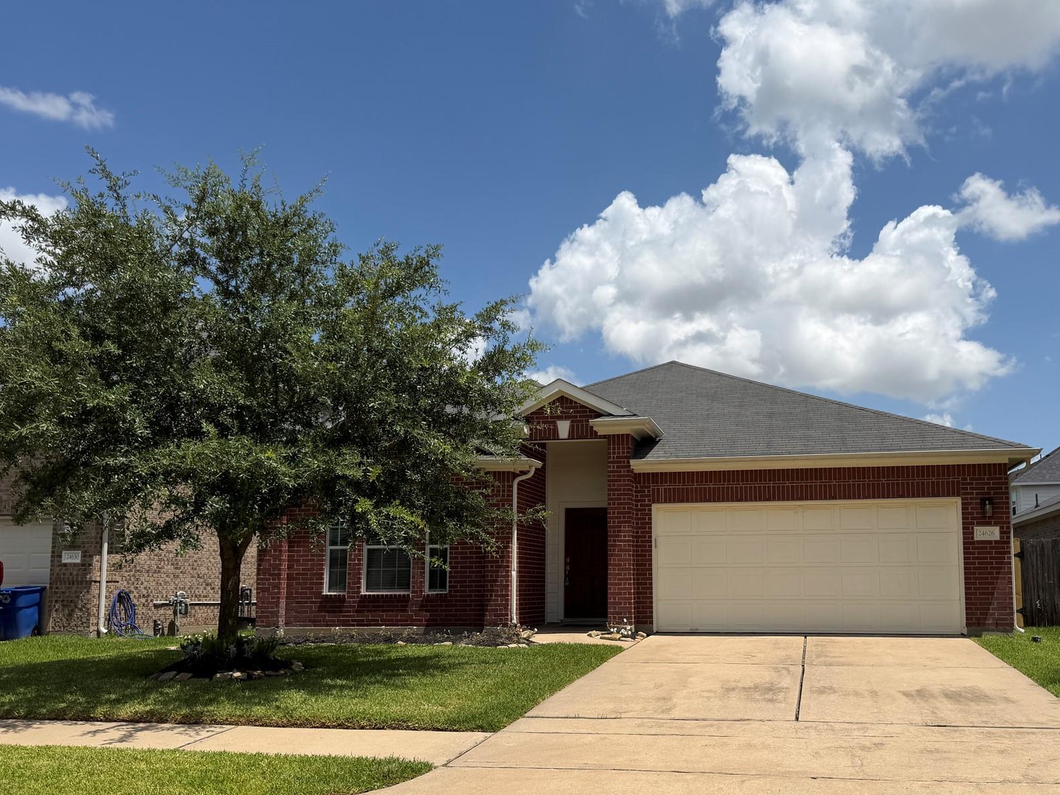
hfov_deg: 57.9
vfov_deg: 45.2
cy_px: 481
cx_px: 638
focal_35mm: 31
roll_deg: +0.4
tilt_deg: +5.1
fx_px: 949
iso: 80
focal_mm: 6.76
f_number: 1.78
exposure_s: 1/8130
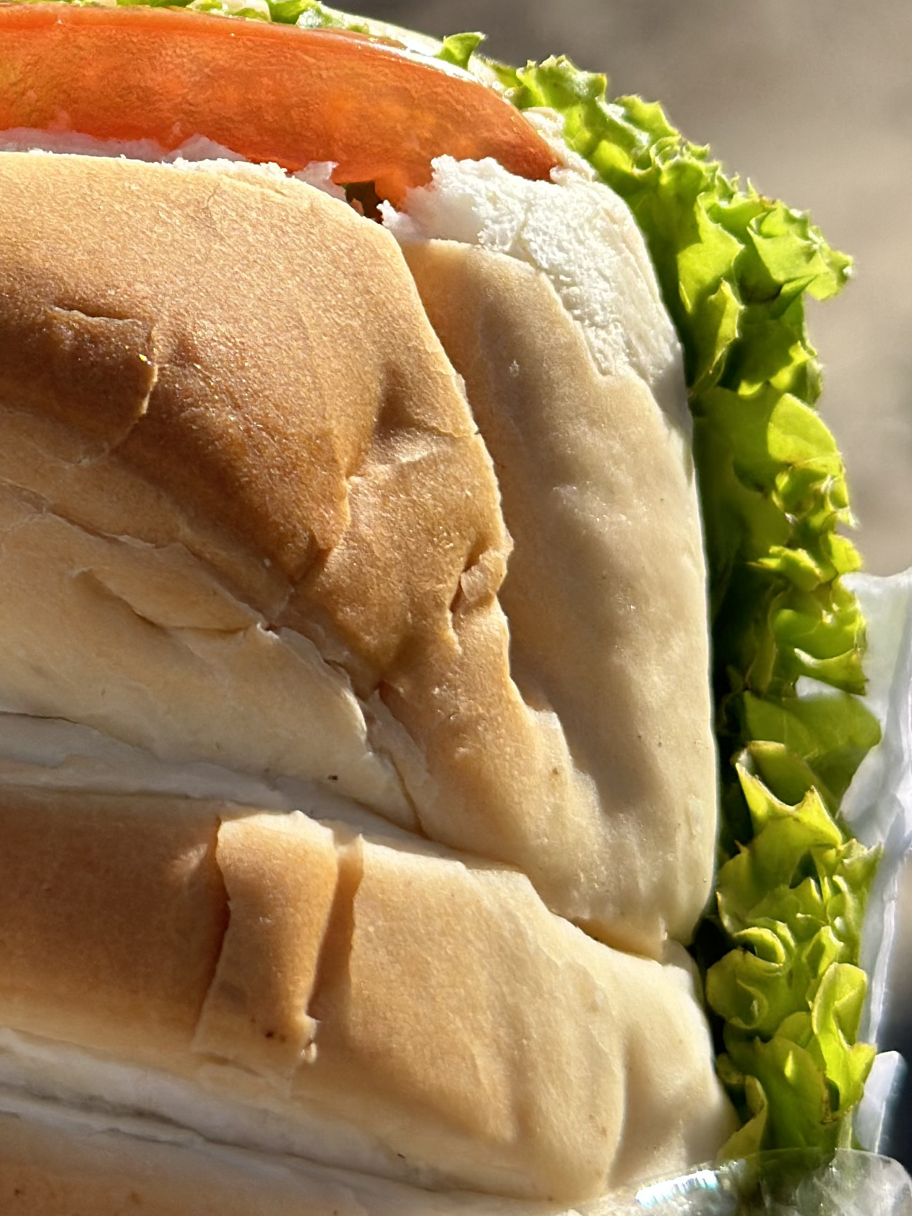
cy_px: -129
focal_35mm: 115
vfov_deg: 16.6
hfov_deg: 12.8
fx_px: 4040
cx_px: 72
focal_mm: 6.86
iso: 100
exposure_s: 1/4566
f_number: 1.78
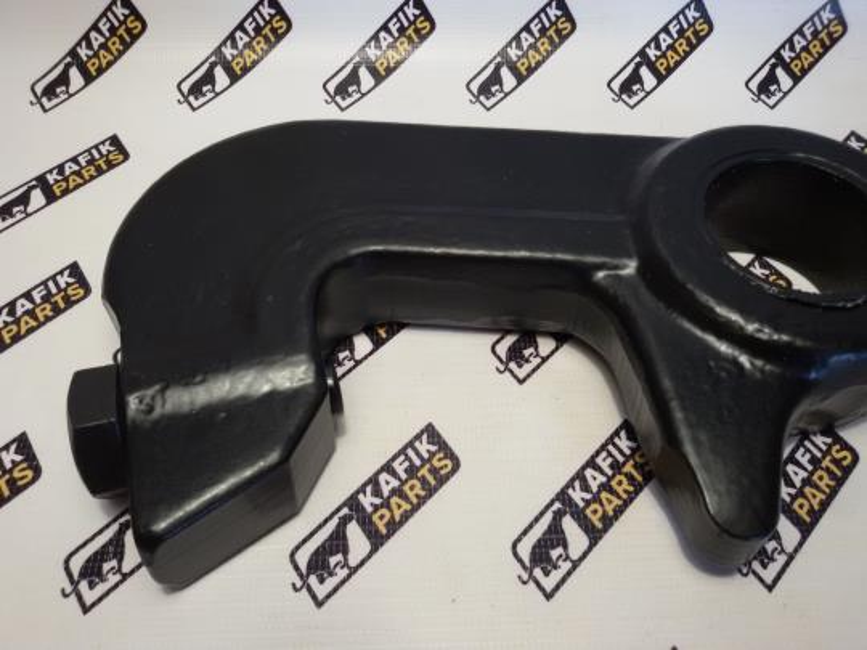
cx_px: 434
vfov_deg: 45.4
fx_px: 776
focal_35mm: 31
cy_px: 325
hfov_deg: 58.4
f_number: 2.4
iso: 50
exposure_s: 1/33
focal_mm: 2.93
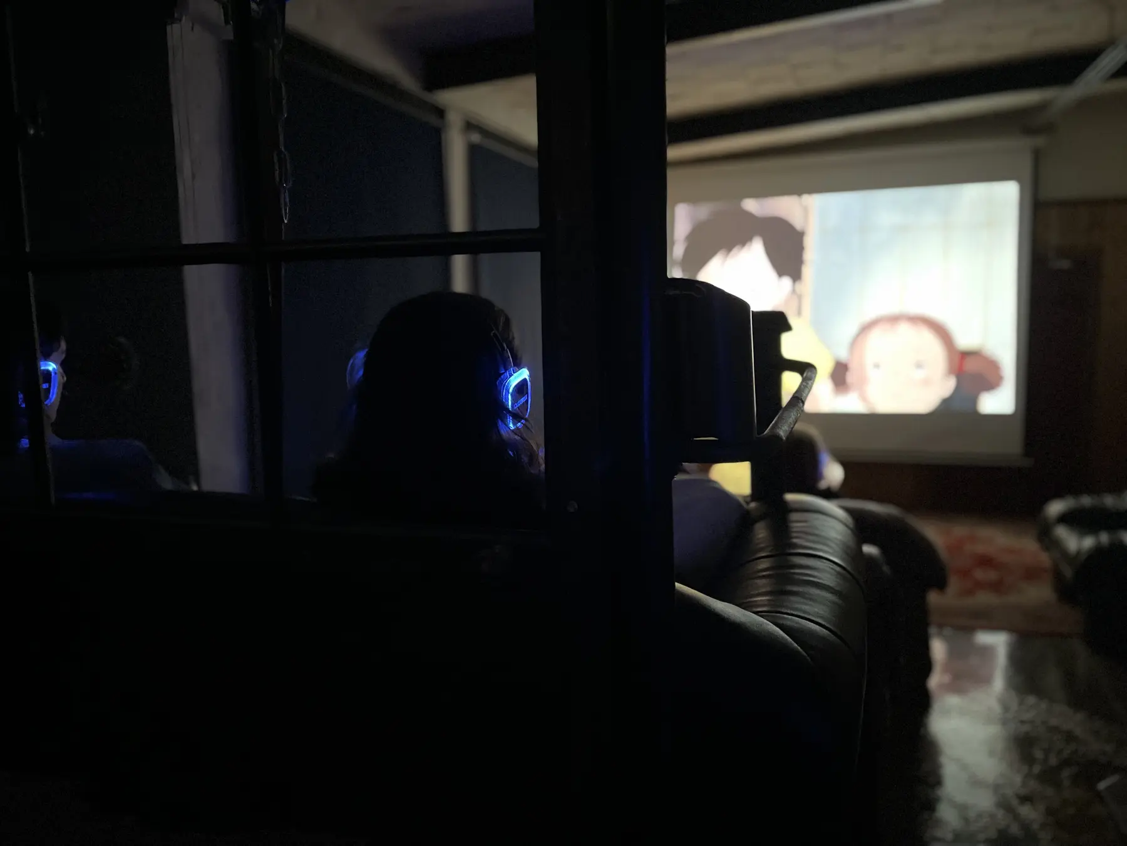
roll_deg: +1.1
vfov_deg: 53.1
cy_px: 423
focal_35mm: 26
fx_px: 846
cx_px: 564
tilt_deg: -8.4
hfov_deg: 67.3
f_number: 1.6
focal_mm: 4.2
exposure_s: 1/15
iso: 2500
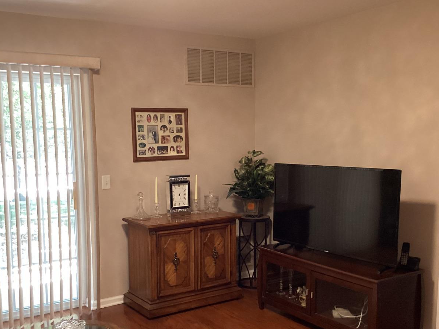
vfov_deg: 36.7
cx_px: 196
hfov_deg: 47.8
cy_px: 201
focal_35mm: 39
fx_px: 495
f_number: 2.4
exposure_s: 1/50
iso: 200
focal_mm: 3.3
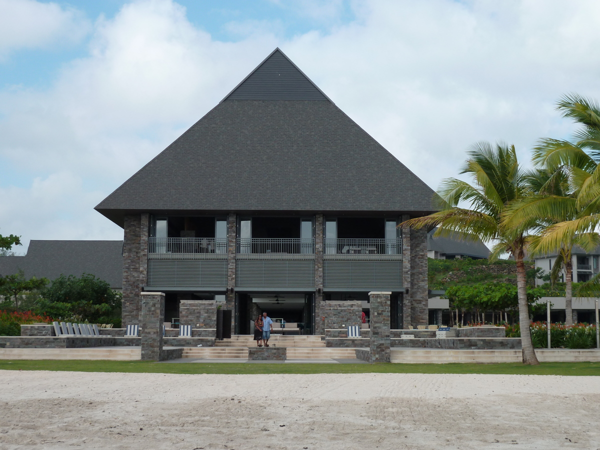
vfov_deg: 26.6
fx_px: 953
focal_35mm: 55
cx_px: 300
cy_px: 225
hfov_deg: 34.9
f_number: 3.9
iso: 80
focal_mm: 9.1
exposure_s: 1/500
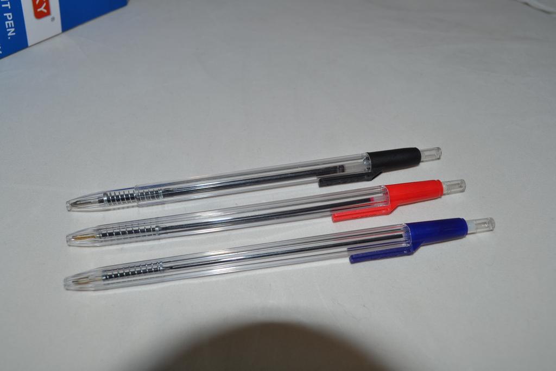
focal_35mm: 33
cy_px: 186
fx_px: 510
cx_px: 278
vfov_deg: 40.0
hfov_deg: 57.2
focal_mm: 22
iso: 100
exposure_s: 1/60
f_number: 8
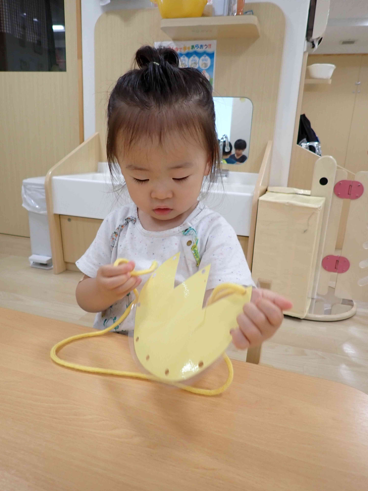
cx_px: 184
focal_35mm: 25
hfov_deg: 54.9
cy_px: 246
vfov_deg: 69.4
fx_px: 354
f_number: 2
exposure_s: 1/100
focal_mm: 4.5
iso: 200
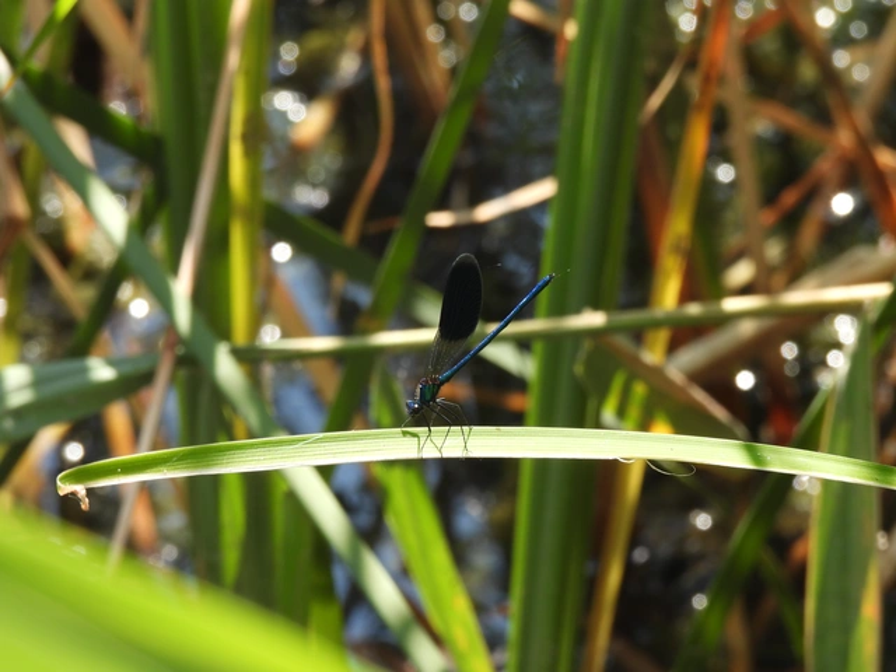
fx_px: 12942
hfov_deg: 4.0
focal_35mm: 500
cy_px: 336
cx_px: 448
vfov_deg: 3.0
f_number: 5.6
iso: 100
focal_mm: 89.2
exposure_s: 1/125
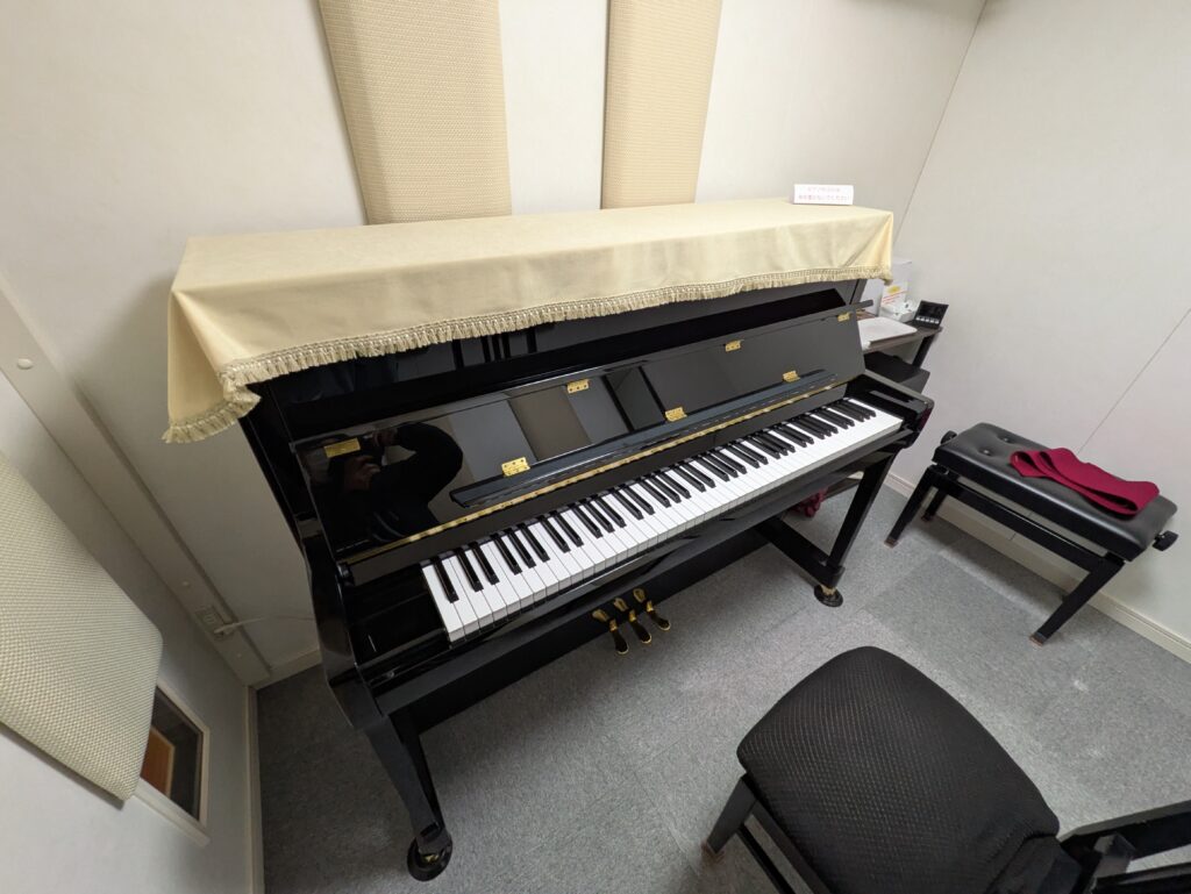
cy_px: 447
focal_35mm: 14
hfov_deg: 102.0
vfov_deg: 85.7
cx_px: 596
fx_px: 482
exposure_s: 1/60
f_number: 2.2
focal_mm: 1.83
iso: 158
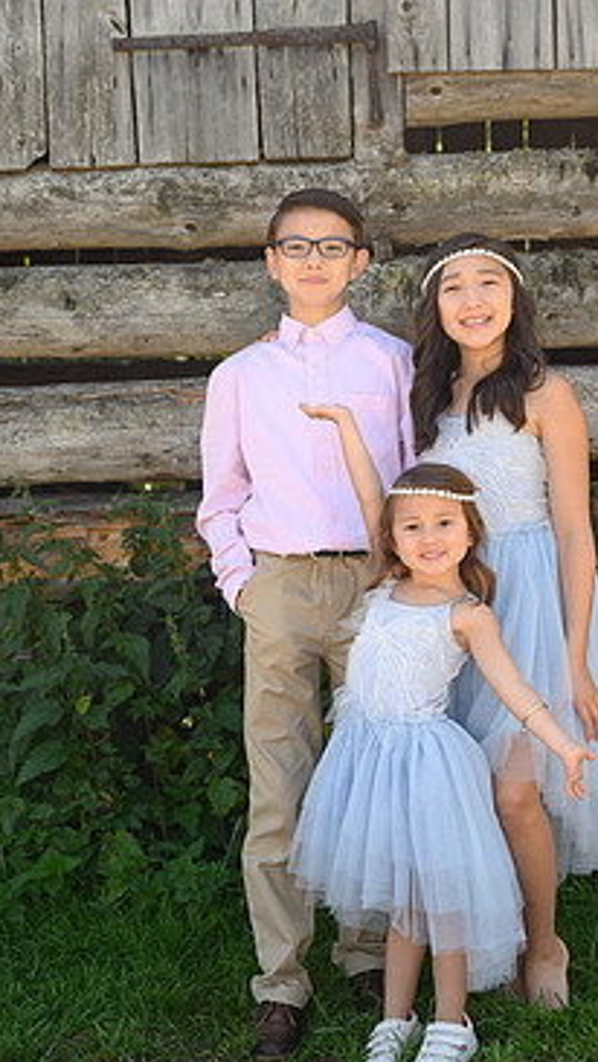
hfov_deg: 19.1
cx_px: 411
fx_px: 1775
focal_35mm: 63
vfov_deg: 33.3
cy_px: 531
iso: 160
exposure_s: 1/100
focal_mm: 49
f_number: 5
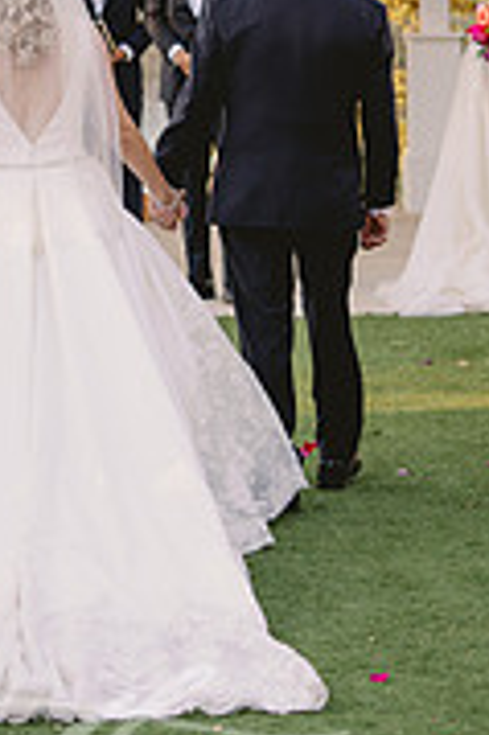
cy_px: 29
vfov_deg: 11.6
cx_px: 95
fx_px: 3593
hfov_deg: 7.8
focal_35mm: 176
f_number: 3.5
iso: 500
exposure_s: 1/320
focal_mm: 70
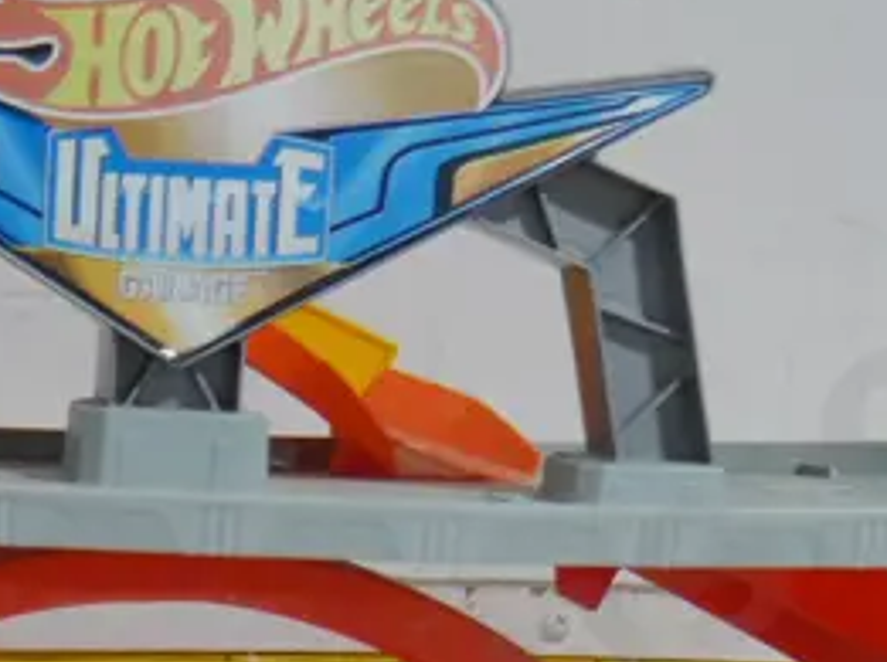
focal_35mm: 110
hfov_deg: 17.5
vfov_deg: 12.6
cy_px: 1076
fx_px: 2815
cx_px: 31
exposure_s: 1/60
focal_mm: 14
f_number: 3.5
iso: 640
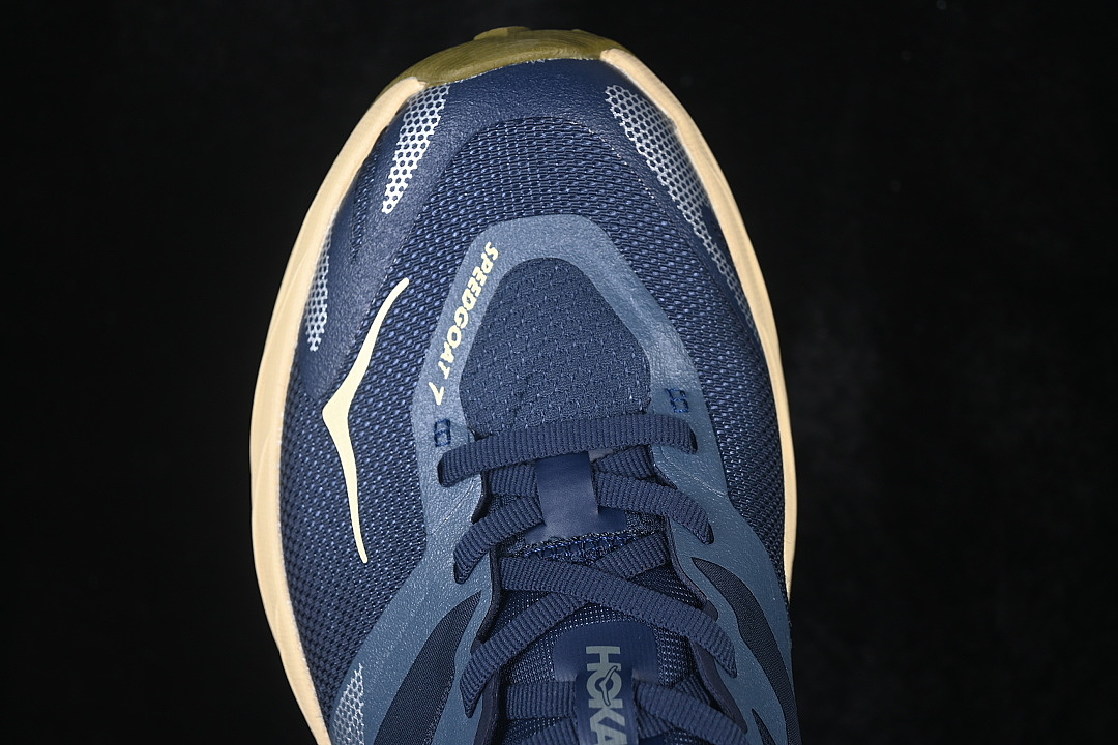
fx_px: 2329
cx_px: 559
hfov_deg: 27.0
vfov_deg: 18.2
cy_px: 372
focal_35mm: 75
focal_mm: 50
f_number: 6.3
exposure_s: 1/60
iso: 160
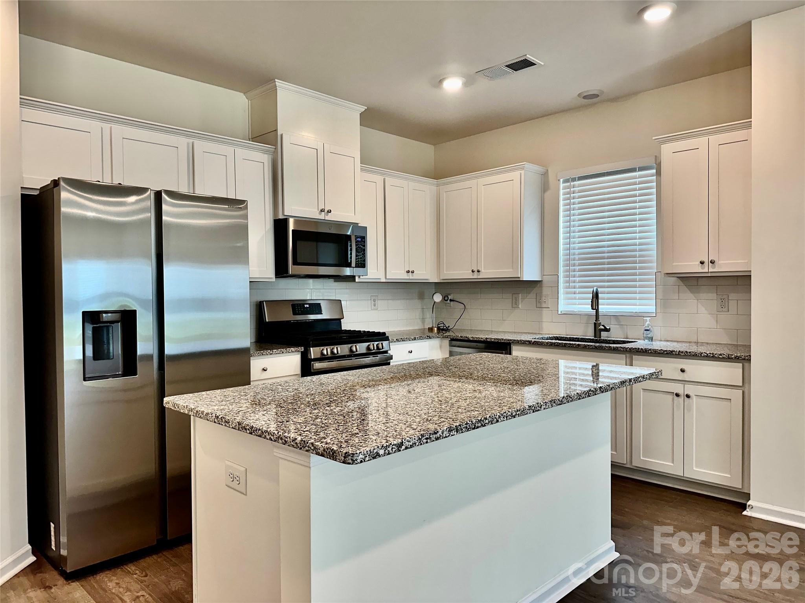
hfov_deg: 71.6
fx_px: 558
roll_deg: +0.0
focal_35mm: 24
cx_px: 402
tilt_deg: -0.7
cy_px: 302
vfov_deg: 56.8
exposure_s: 1/120
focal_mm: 6.86
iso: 160
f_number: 1.78
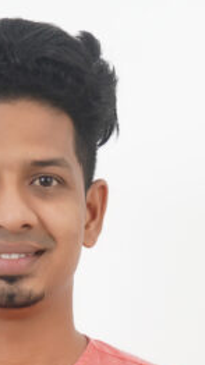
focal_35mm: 173
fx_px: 1675
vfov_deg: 11.8
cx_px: 36
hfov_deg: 7.0
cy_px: 589
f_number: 8
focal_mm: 32
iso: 200
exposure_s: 1/100
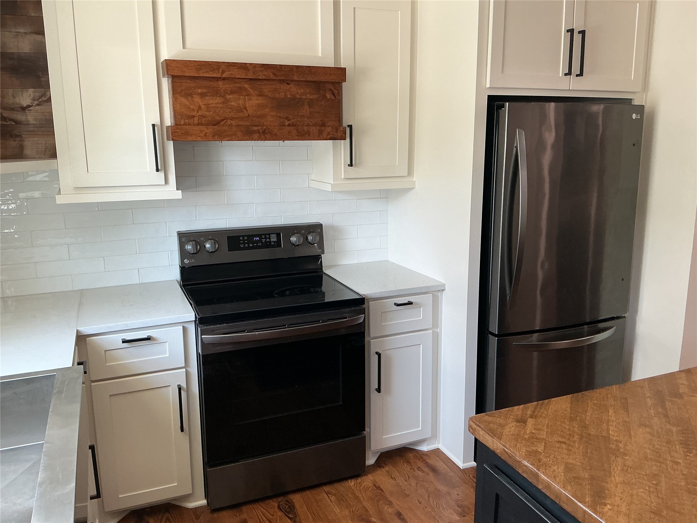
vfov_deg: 48.2
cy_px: 262
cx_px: 348
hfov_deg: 61.7
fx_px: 584
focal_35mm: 29
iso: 64
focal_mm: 3
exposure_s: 1/60
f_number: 1.8
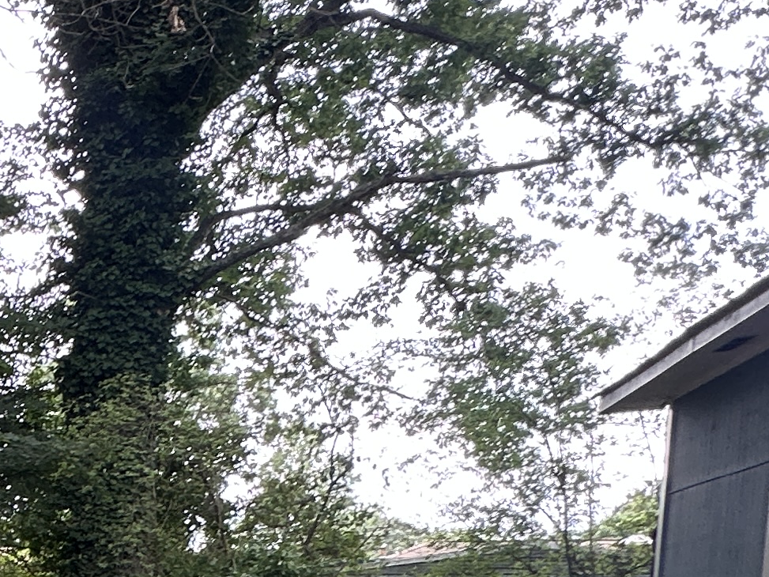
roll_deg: -1.0
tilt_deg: -6.3
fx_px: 1289
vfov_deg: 22.8
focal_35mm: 58
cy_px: 725
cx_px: -405
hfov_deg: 24.9
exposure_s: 1/99
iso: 50
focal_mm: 2.22
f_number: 2.2
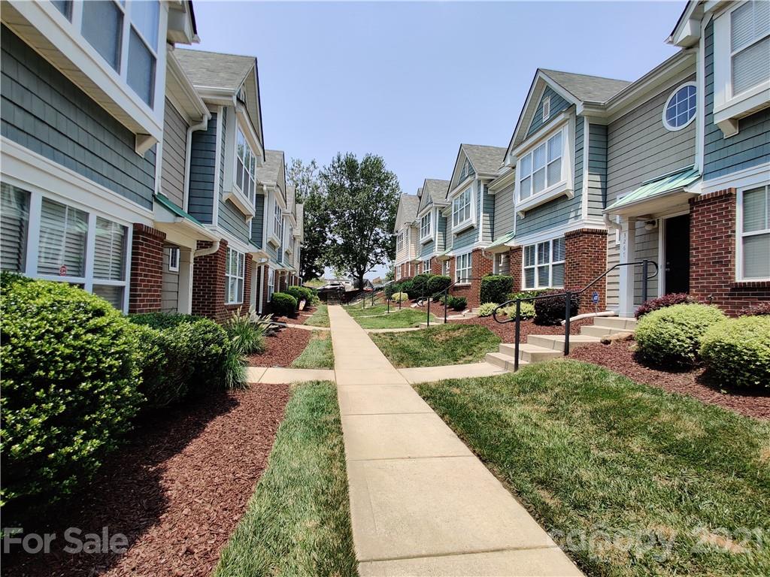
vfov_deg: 89.9
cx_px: 385
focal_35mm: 13
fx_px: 289
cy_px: 288
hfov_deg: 106.2
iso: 100
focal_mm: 2.25
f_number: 2.2
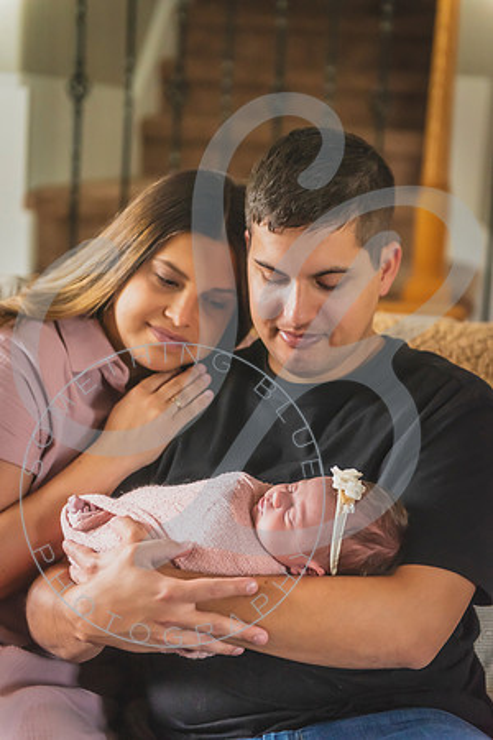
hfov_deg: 19.5
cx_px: 246
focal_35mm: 70
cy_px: 370
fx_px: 1438
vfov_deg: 28.8
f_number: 2.8
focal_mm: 70
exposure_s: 1/200
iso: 2500
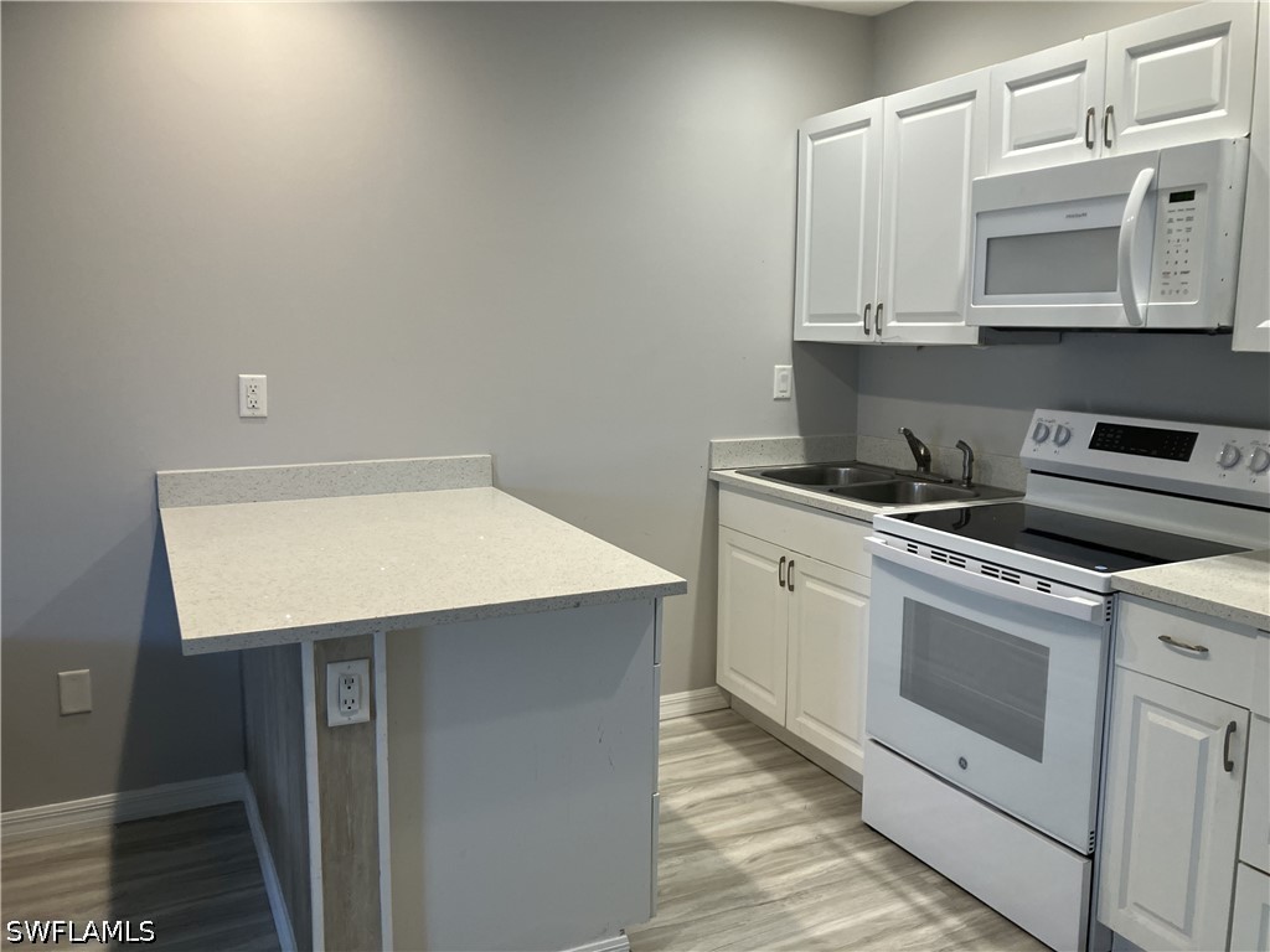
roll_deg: -0.5
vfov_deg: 49.7
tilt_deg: -7.9
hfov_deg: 63.4
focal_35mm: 28
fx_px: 1027
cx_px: 635
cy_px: 476
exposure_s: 1/120
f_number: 1.8
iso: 80
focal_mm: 3.99
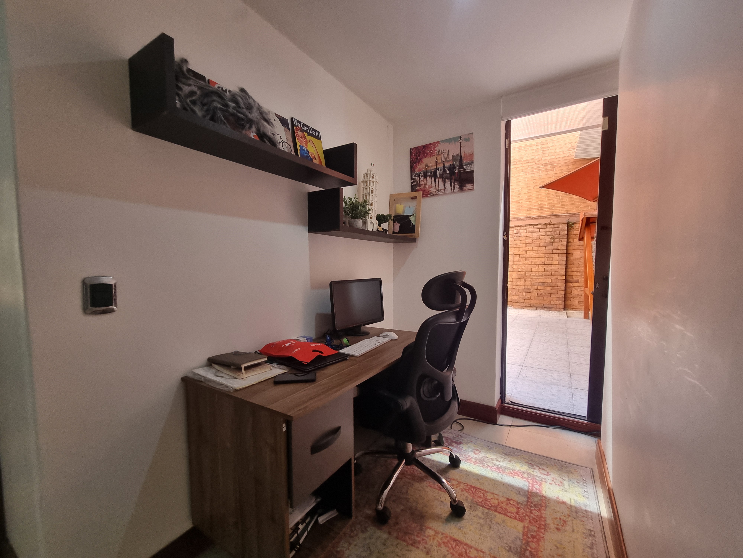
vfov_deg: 89.9
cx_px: 372
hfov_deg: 106.2
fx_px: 279
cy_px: 279
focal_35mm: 13
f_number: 2.2
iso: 160
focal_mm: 2.2
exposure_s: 1/60
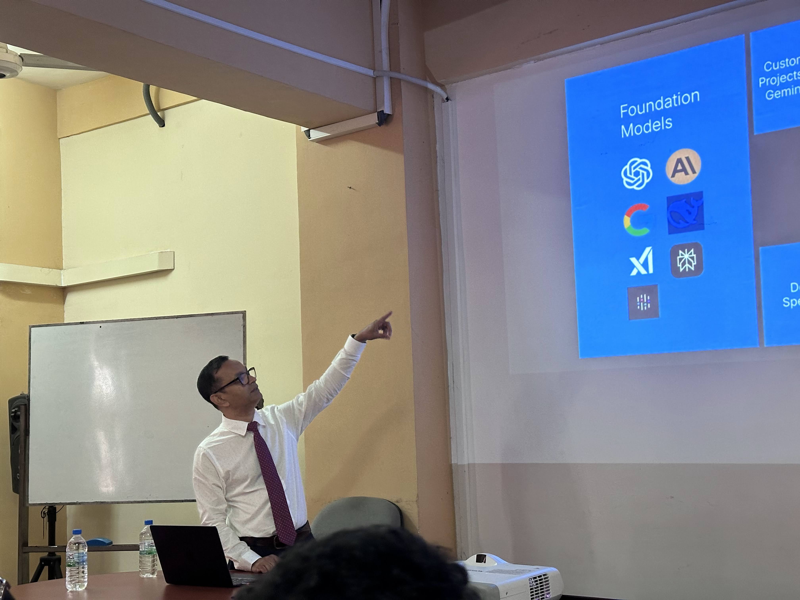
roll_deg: +2.8
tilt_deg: +5.3
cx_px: 400
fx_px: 1109
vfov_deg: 30.3
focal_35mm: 48
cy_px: 300
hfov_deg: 39.7
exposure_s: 1/33
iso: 250
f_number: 1.78
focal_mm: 6.86
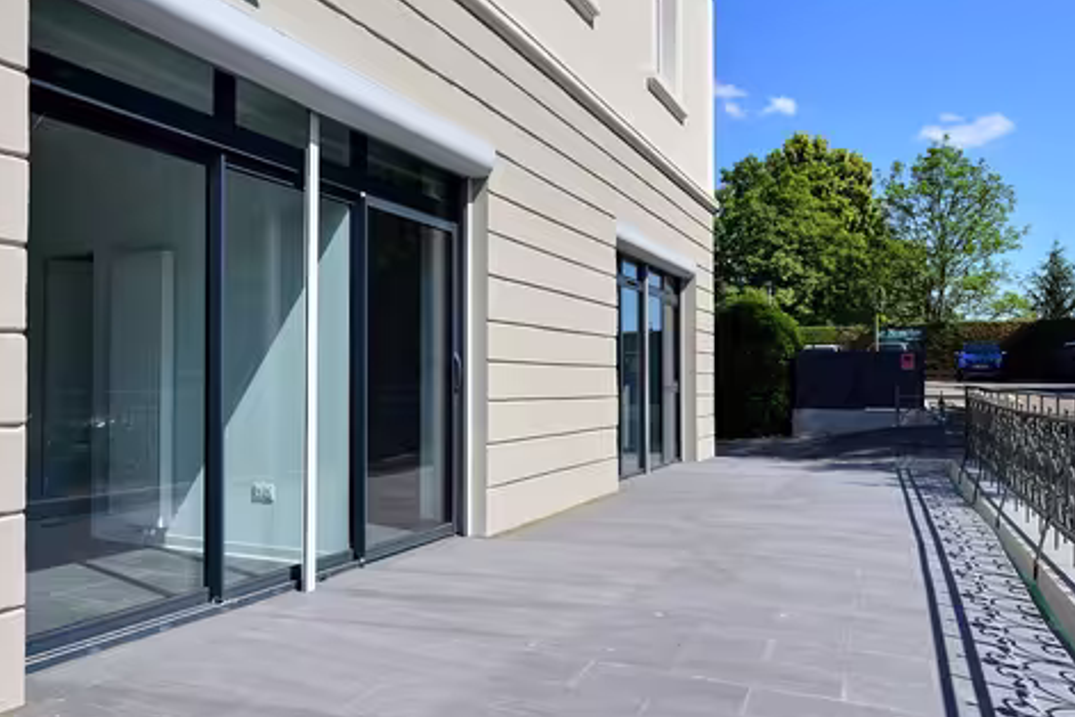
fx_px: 836
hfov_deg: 65.3
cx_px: 479
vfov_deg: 46.4
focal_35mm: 28
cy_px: 368
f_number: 8
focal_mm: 22
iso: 200
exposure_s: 1/2
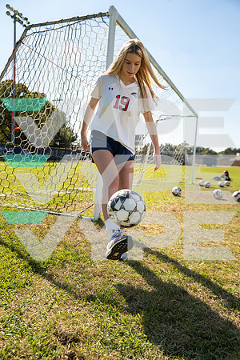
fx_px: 280
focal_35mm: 28
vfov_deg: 65.5
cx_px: 120
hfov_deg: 46.4
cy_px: 180
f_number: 3.2
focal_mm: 28
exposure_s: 1/640
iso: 100
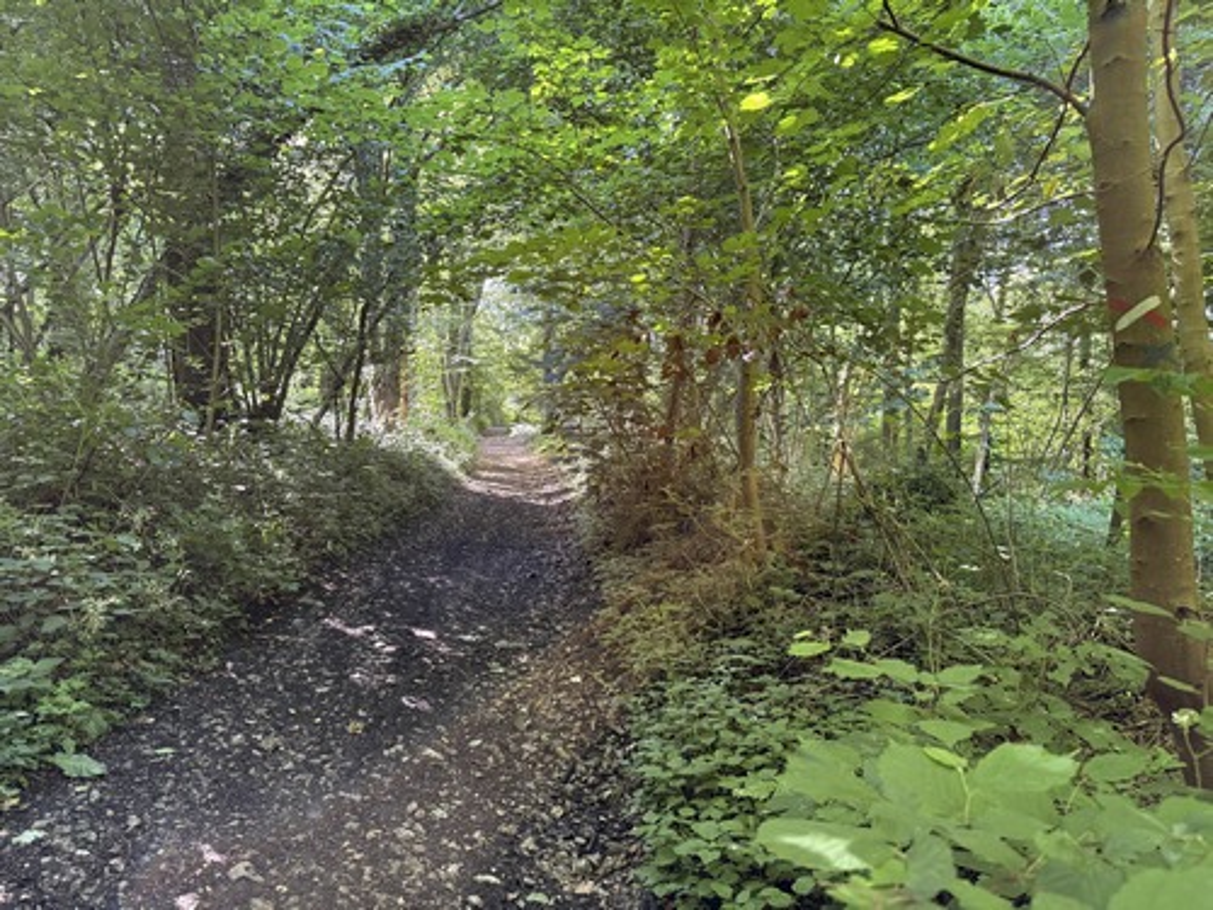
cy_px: 455
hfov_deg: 71.6
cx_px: 606
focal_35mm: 24
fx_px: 841
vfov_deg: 56.8
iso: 250
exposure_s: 1/60
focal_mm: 6.76
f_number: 1.78
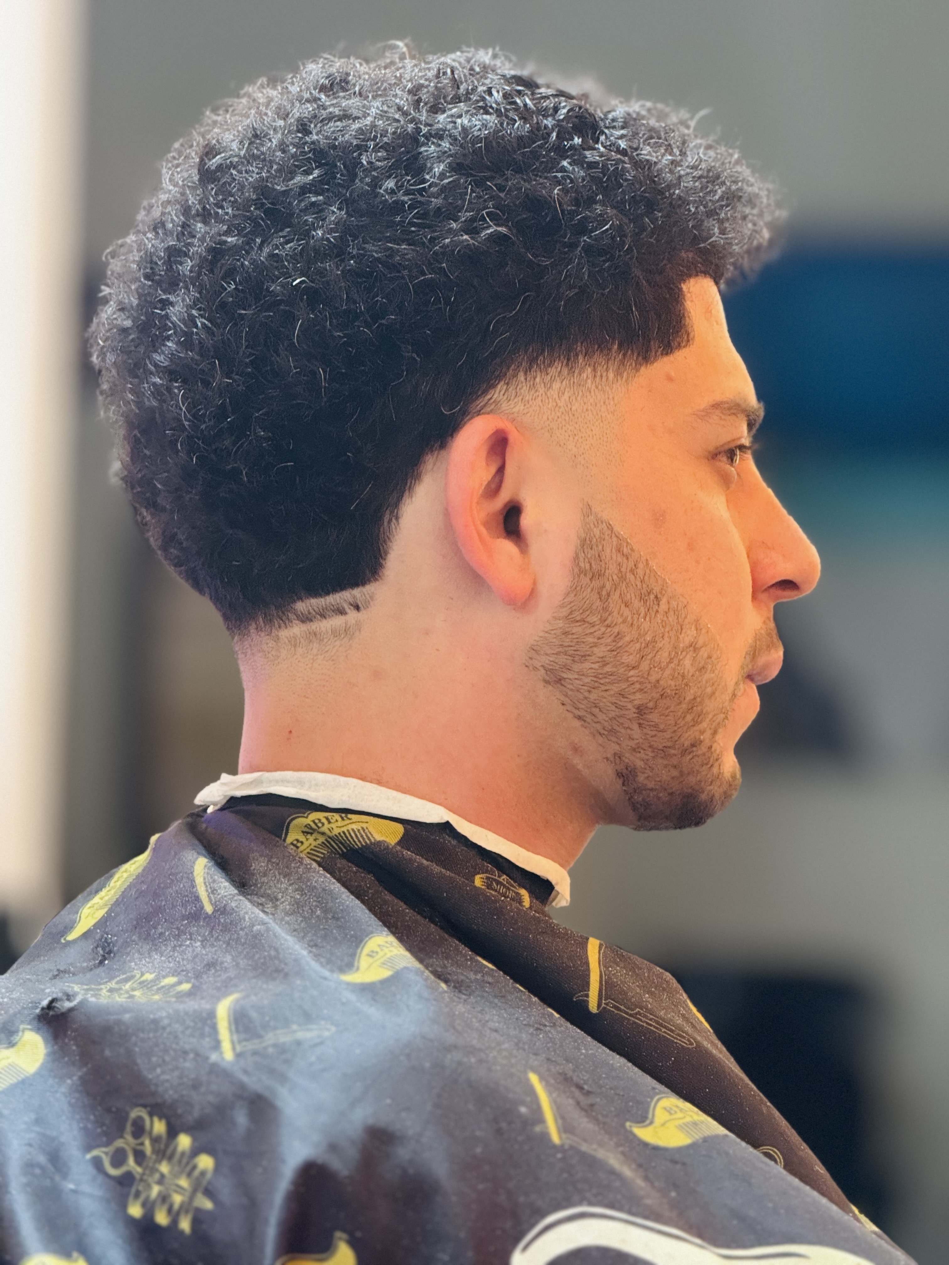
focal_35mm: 120
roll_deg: -1.9
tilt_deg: +2.8
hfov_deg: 12.3
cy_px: 632
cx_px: 474
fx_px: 4386
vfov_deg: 16.4
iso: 640
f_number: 2.8
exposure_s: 1/40
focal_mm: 15.66
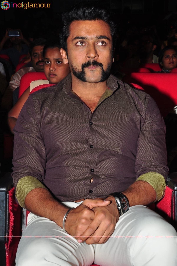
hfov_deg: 18.9
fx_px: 533
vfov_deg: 28.1
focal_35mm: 72
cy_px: 133
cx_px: 88
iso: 400
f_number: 11
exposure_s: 1/125
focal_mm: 48
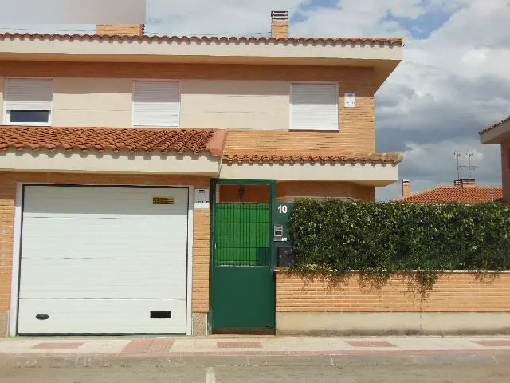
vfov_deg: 32.2
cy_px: 192
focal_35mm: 45
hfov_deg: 42.1
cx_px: 255
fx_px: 663
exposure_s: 1/2000
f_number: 4.4
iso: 125
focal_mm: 8
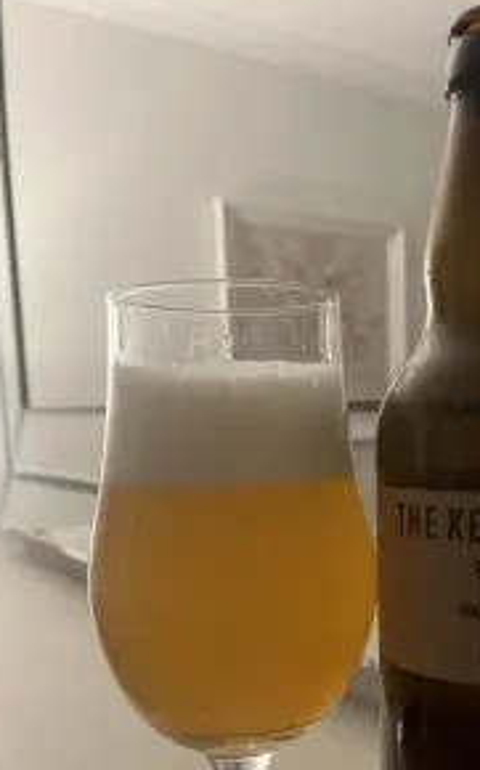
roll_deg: +2.5
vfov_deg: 50.9
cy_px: 494
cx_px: 379
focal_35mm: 38
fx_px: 796
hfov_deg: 32.7
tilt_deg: -6.8
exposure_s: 1/33
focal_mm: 5.1
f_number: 1.6
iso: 500
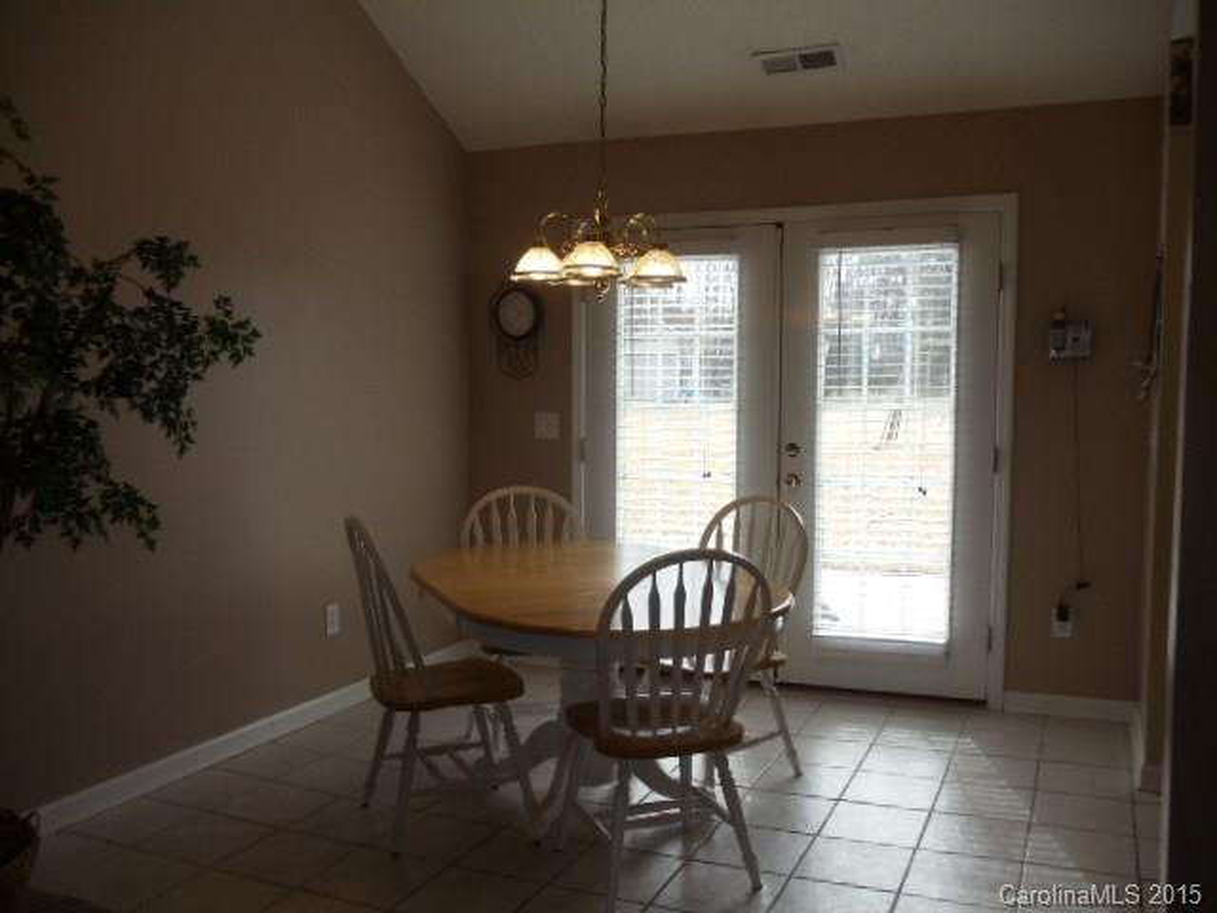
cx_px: 608
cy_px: 456
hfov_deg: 42.9
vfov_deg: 32.9
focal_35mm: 44
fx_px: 1547
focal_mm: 6
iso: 100
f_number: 3.5
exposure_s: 1/125
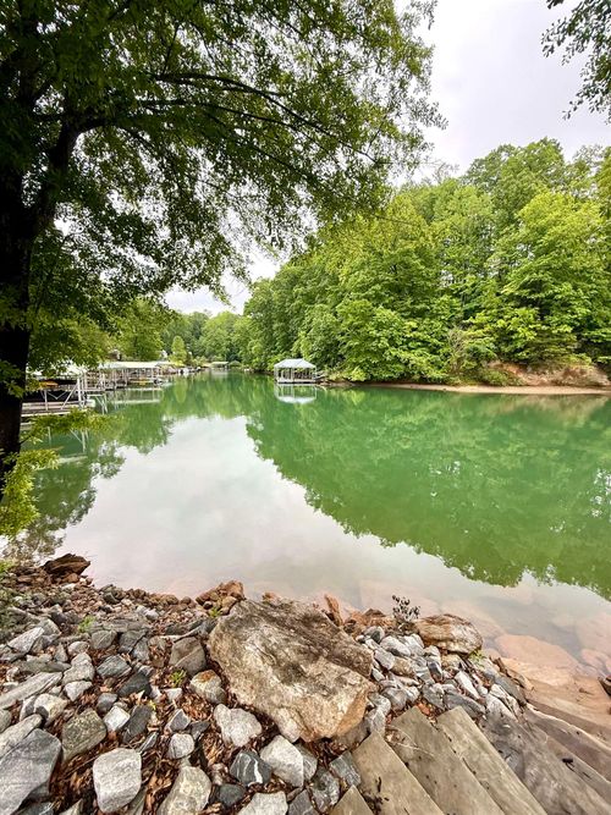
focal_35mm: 14
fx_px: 330
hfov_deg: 85.7
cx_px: 306
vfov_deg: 102.1
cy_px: 408
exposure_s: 1/171
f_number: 2.2
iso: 64
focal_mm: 2.22
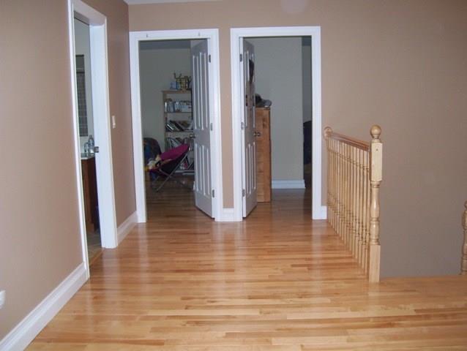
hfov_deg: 51.3
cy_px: 176
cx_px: 234
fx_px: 486
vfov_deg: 39.7
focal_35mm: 36
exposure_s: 1/60
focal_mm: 6
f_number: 2.7
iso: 200
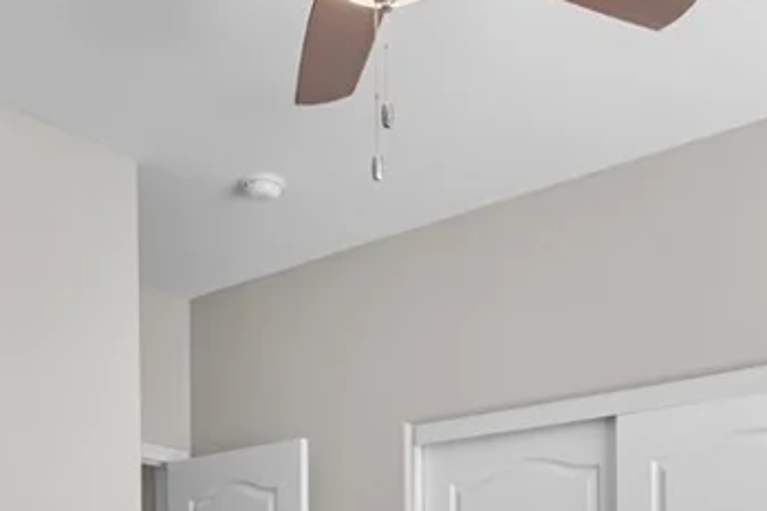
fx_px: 1065
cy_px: 651
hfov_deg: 39.6
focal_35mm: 50
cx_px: 390
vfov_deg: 24.0
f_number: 8
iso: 400
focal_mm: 17
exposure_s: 1/10
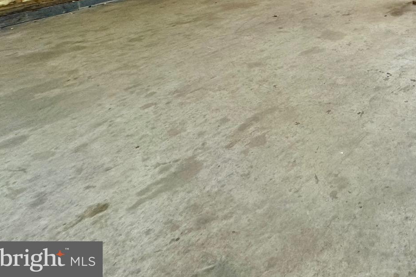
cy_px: -65
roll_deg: +0.6
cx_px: 448
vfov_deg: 32.8
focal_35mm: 32
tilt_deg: -8.8
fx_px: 370
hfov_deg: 45.5
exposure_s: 1/120
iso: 160
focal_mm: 2.22
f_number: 2.2
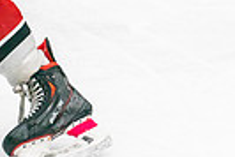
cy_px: -172
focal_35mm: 374
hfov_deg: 5.5
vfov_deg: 3.6
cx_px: -95
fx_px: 2444
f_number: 2.8
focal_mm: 86
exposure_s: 1/1250
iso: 3200
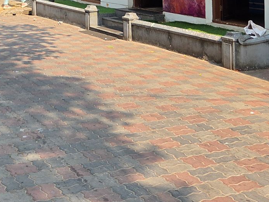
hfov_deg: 28.6
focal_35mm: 66
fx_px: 513
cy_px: -53
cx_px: 47
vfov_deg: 20.5
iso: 80
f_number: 1.8
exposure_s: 1/2308
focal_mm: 5.4
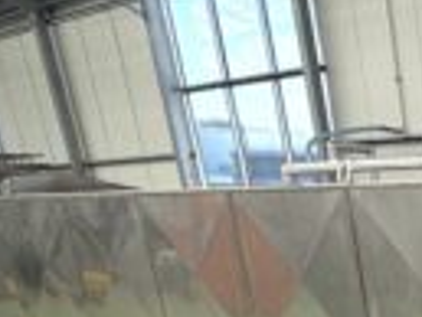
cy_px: 428
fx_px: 708
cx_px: 734
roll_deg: +1.1
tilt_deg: -17.3
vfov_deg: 22.3
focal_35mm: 58
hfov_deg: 22.2
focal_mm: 2.22
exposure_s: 1/502
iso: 40
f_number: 2.2
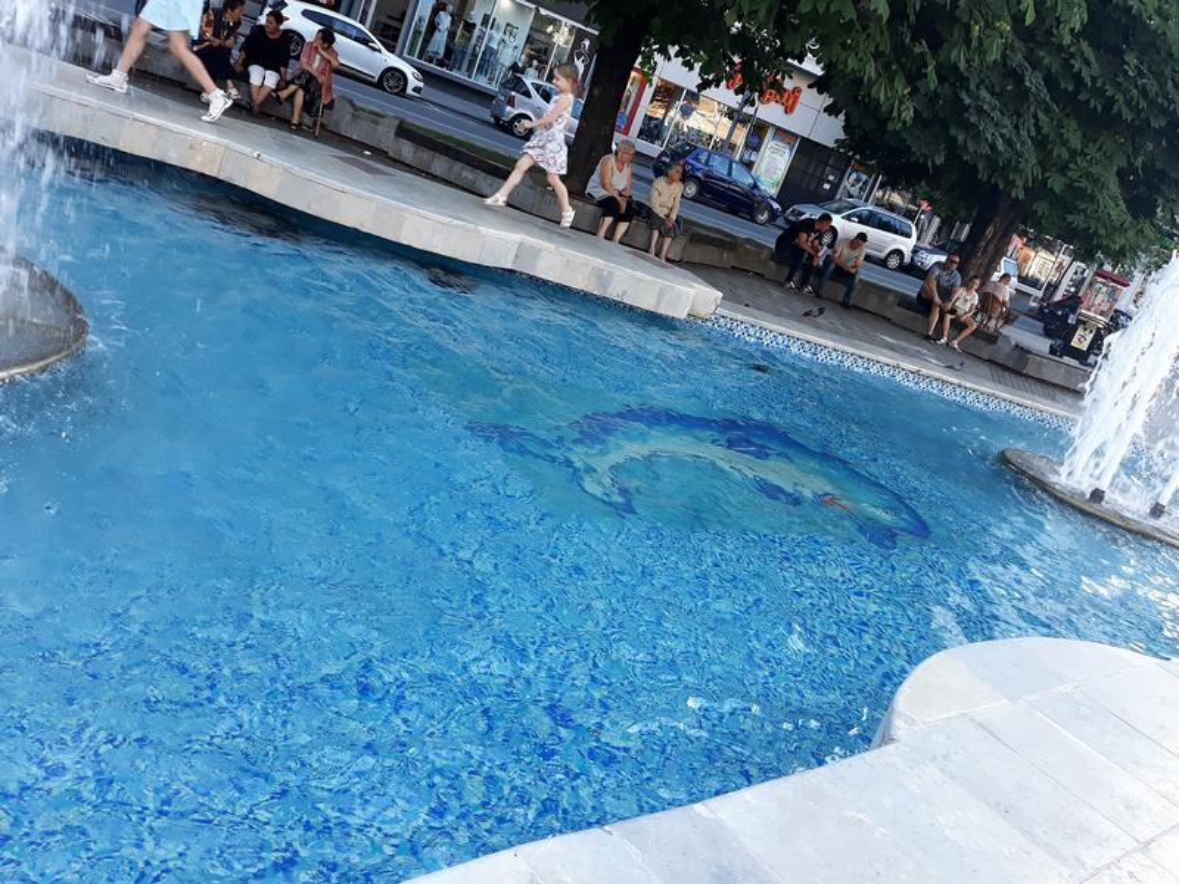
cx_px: 590
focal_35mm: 27
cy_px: 442
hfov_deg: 65.3
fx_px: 920
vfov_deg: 51.4
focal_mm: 3.71
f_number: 1.7
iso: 40
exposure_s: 1/125
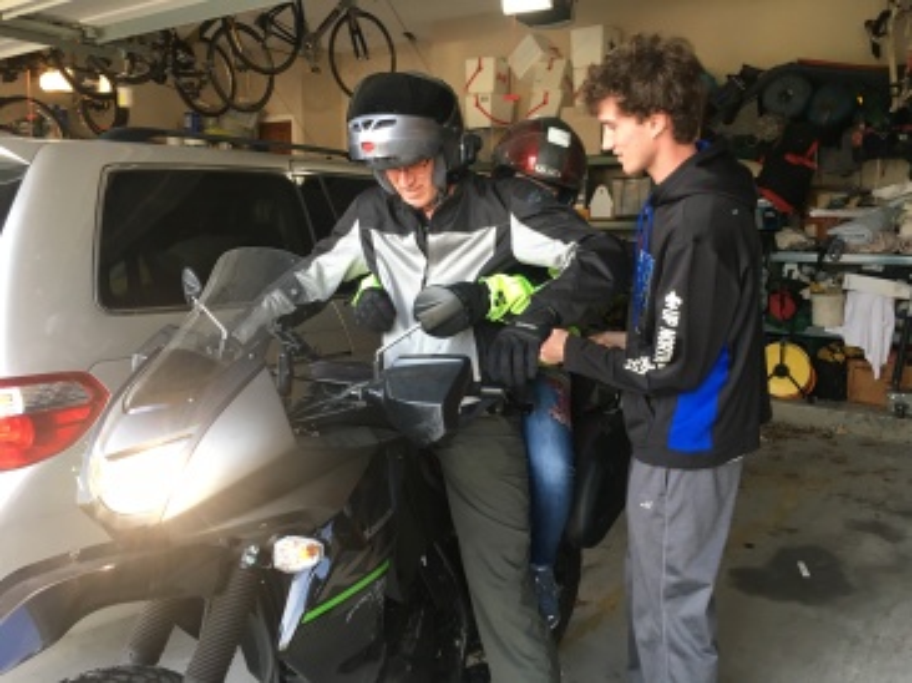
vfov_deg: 48.2
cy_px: 342
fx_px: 764
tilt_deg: -11.3
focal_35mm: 29
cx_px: 456
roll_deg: +2.5
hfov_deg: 61.7
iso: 40
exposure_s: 1/30
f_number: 2.2
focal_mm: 4.15
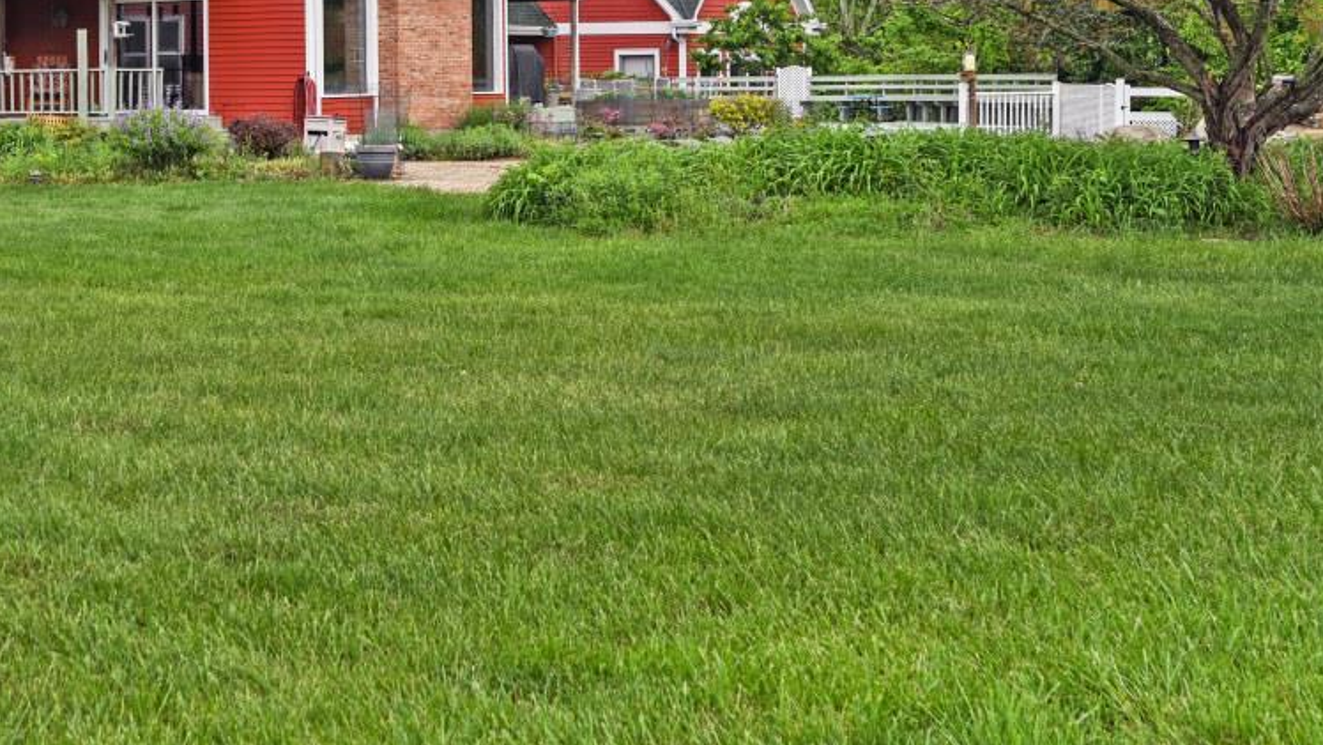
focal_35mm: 63
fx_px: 2210
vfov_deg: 18.6
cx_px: 290
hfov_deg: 32.5
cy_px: -7
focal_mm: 30
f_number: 7.1
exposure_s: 1/400
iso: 100
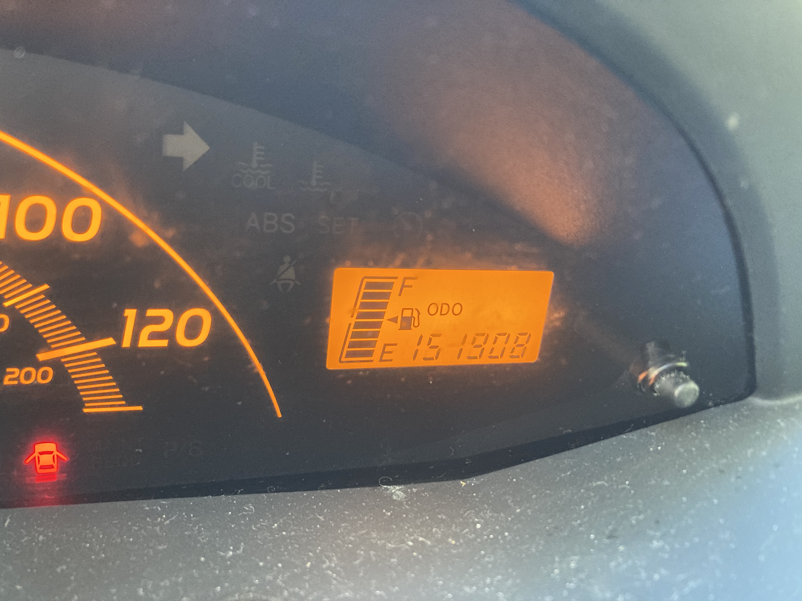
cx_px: 401
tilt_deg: -10.9
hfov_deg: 63.4
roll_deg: -4.8
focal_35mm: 28
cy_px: 300
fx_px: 649
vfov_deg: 49.7
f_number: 1.8
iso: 320
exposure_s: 1/51
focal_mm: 3.99
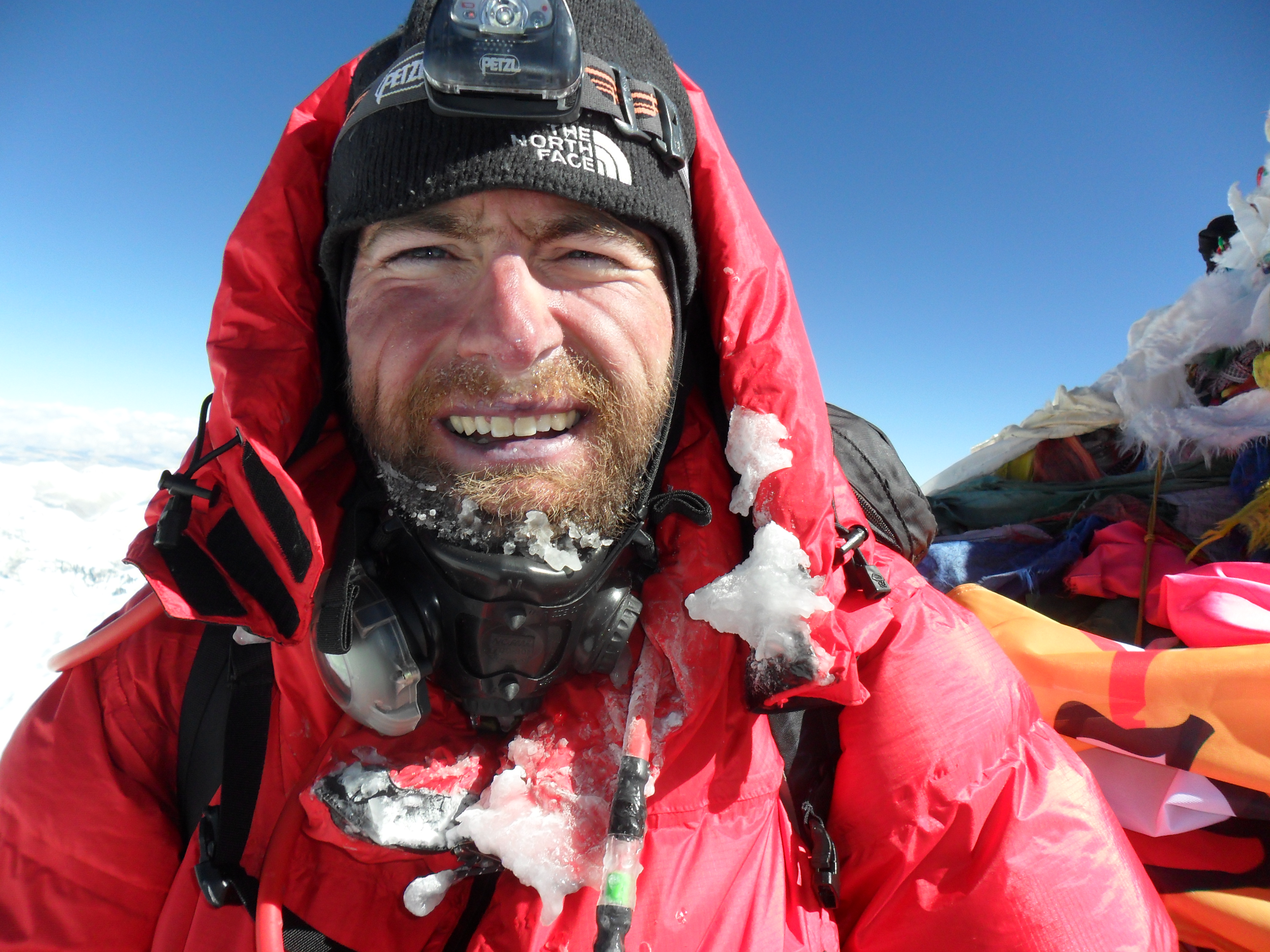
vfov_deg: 51.4
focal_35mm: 27
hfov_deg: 65.3
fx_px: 991
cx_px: 635
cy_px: 476
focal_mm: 4.9
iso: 100
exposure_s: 1/125
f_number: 8.9
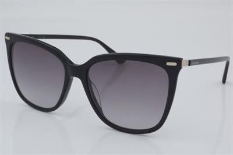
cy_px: 78
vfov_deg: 18.2
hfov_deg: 27.0
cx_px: 116
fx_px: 485
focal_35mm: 75
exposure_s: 1/4
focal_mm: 50
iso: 100
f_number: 32
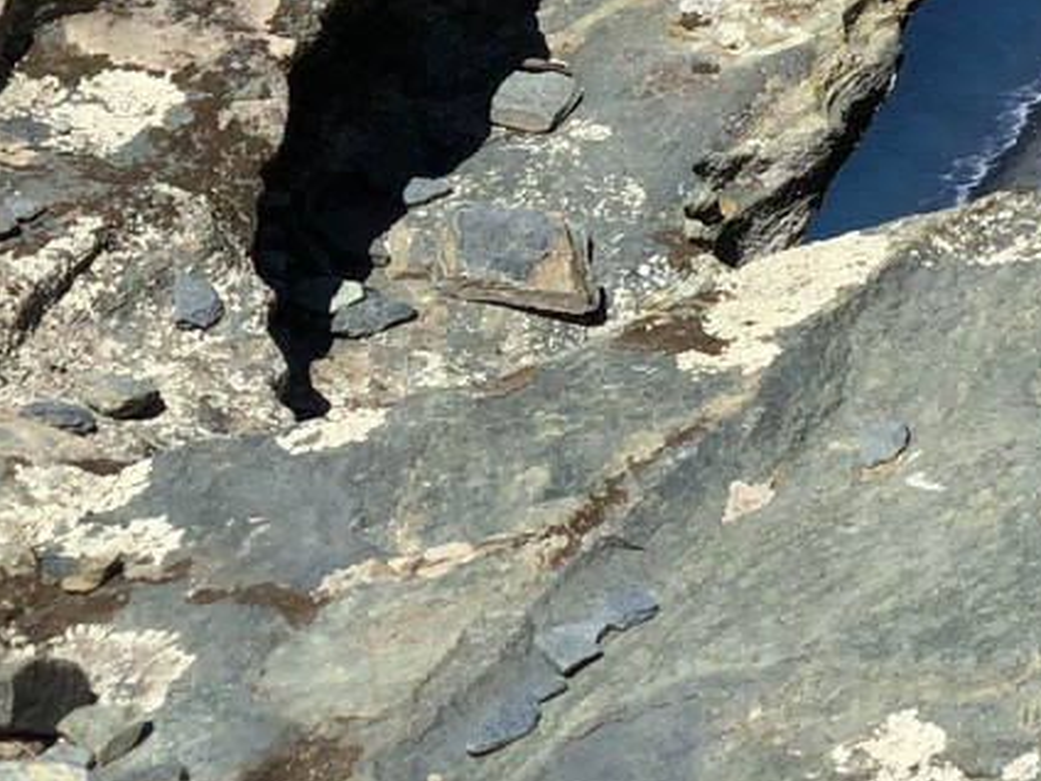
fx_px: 5894
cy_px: -634
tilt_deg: -3.5
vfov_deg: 7.4
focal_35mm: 196
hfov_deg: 9.9
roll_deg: -3.7
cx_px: 1272
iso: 16
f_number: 2.4
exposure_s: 1/1372
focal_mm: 6
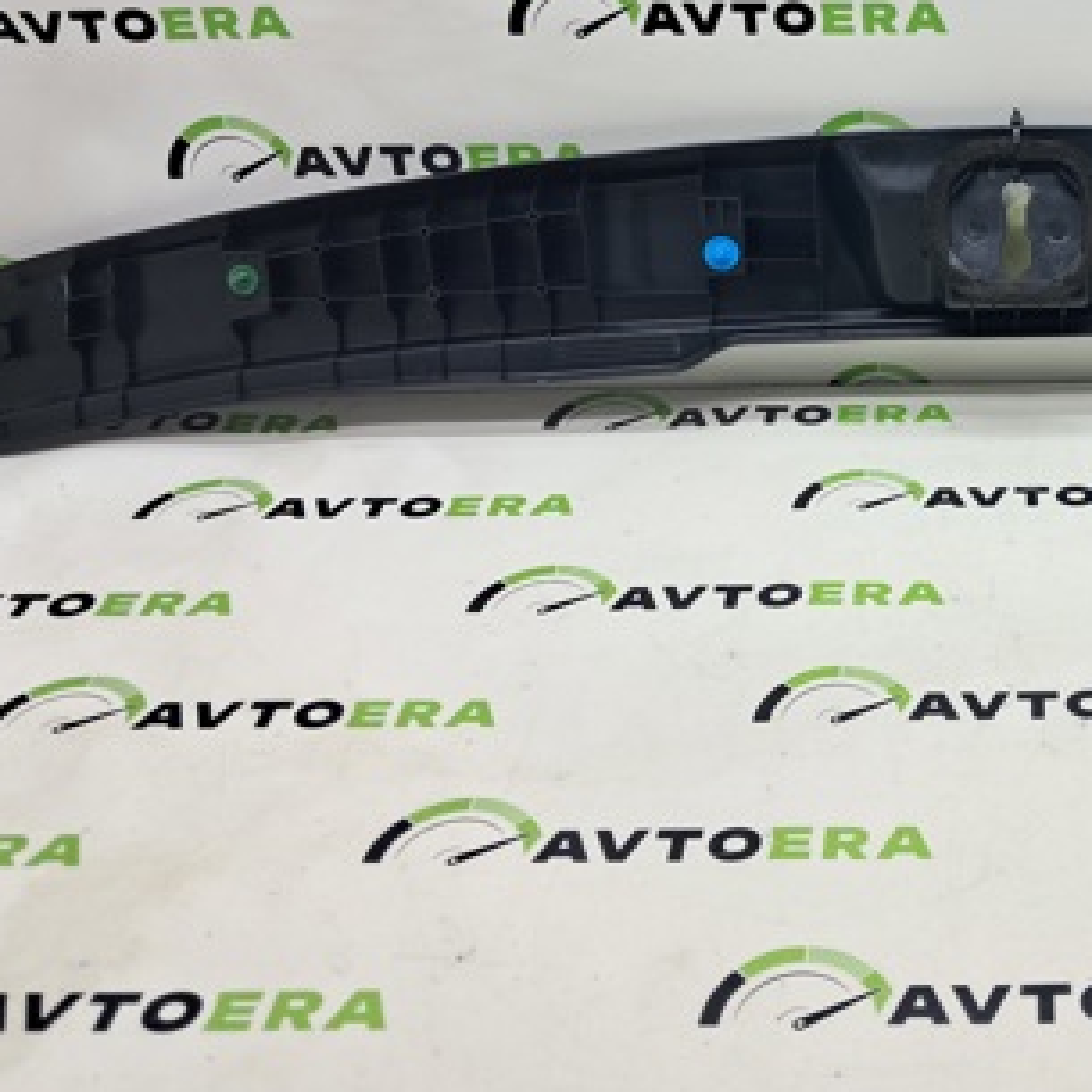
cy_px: 263
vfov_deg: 33.3
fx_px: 1785
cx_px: 995
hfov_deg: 32.3
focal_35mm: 50
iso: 50
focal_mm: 4
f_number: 1.8
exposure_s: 1/50
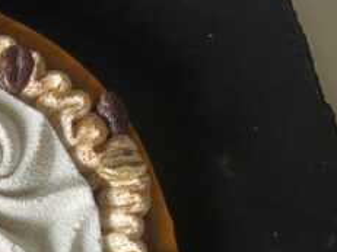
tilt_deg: -79.4
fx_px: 730
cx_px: -107
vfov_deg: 18.8
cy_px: 281
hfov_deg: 23.0
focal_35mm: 75
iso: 125
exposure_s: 1/60
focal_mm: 4.25
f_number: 1.8
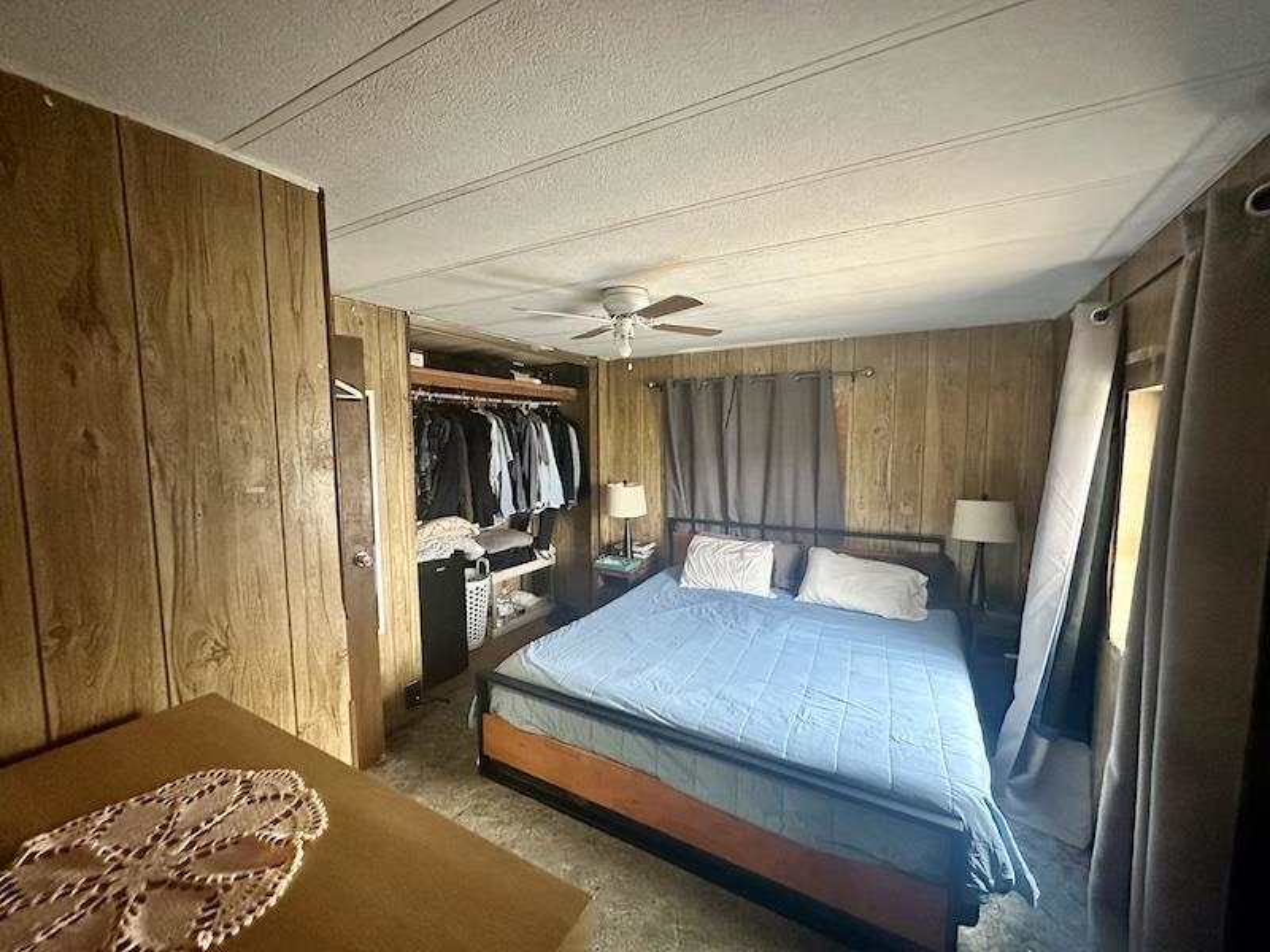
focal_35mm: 14
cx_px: 635
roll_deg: +0.5
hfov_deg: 102.1
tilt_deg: -3.9
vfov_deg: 85.7
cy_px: 476
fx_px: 514
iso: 1250
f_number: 2.2
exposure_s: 1/60
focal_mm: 2.22
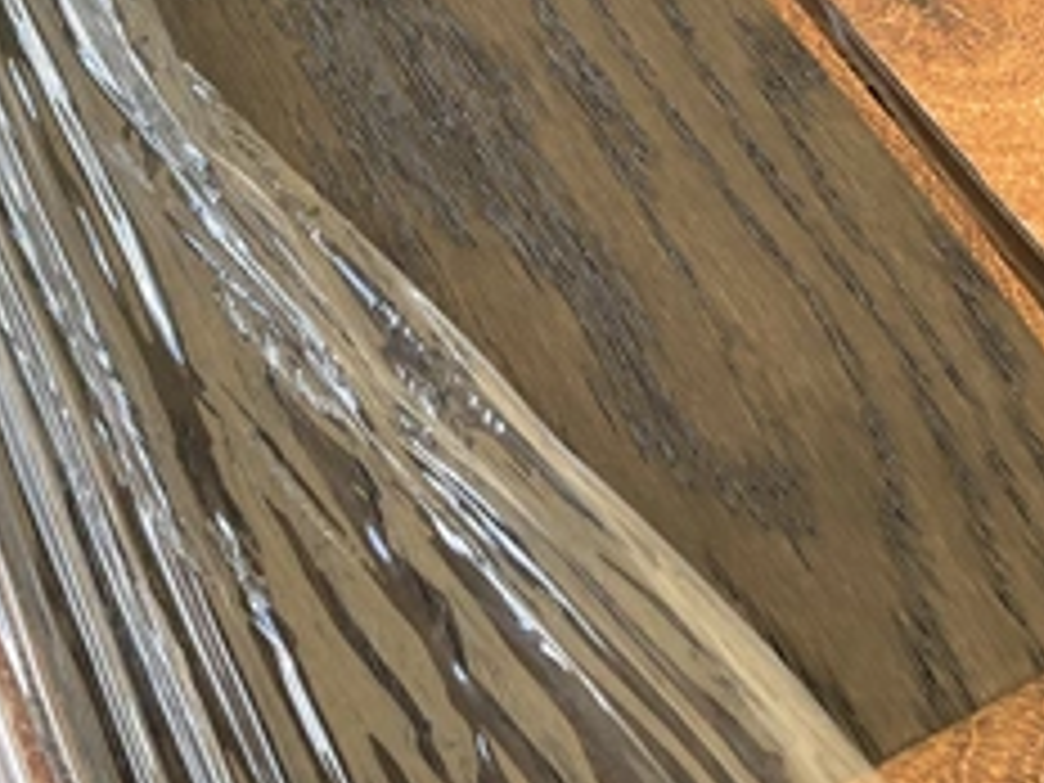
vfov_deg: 28.3
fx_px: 1508
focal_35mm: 50
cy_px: 130
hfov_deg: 37.0
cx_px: 225
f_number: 1.8
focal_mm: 3
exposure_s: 1/122
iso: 25
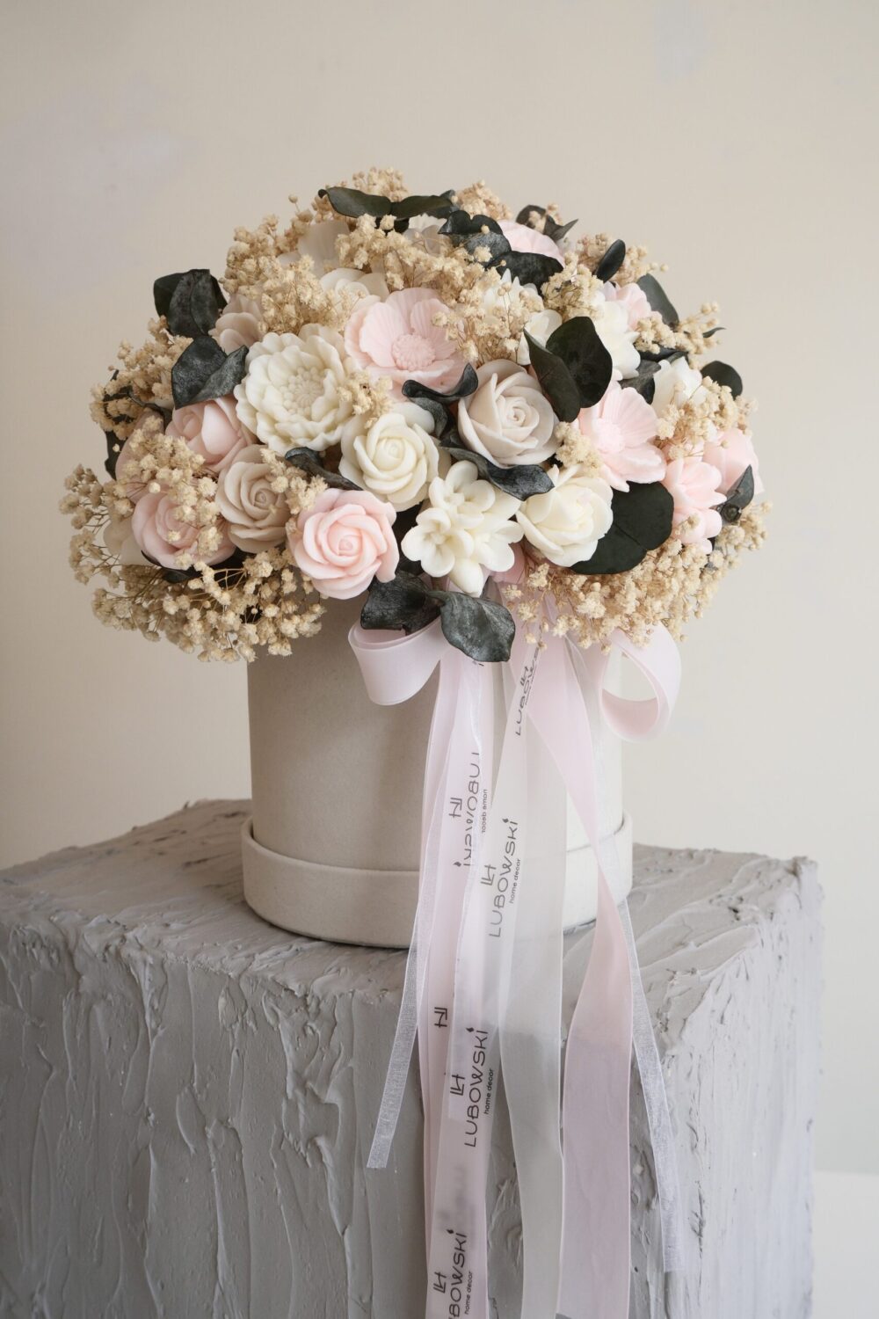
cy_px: 660
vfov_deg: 55.8
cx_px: 440
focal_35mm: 34
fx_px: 1245
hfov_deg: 38.9
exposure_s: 1/210
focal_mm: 22.8
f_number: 5.6
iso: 1000
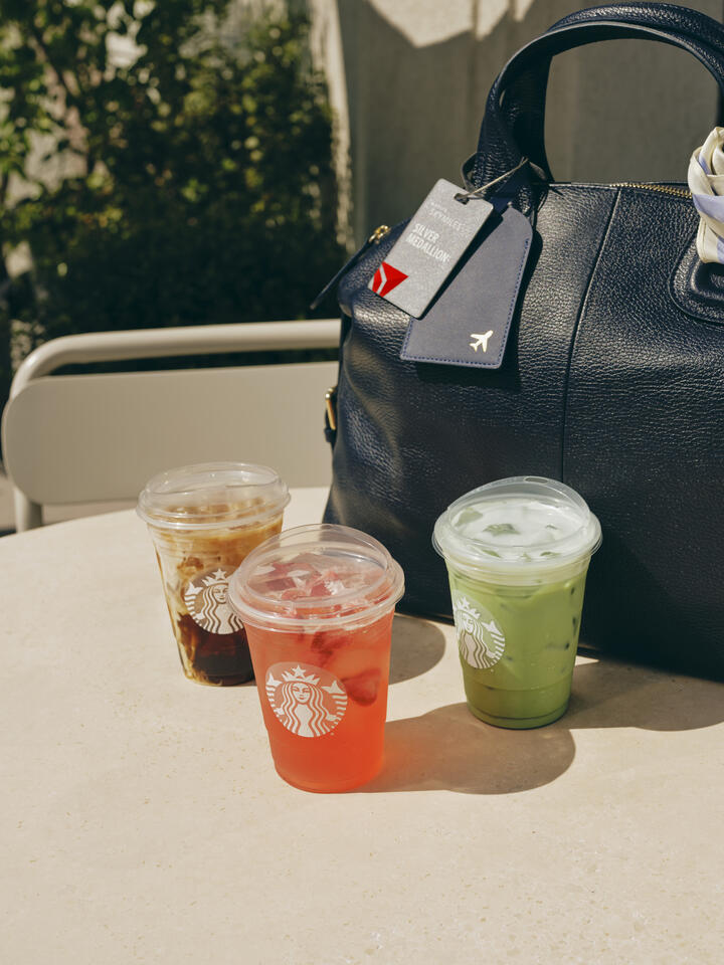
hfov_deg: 29.1
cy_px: 482
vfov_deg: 38.2
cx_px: 362
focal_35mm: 50
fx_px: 1394
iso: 125
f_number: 8
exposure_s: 1/500
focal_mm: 63
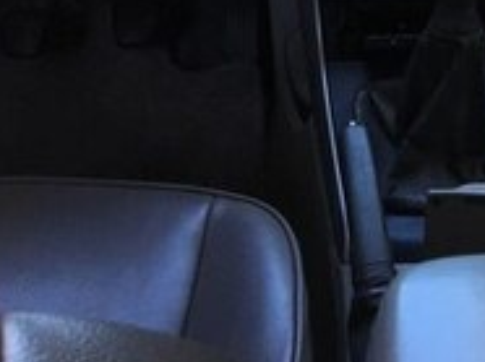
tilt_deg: -16.2
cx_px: 498
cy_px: -244
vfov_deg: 13.2
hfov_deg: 18.5
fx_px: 1441
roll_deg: -3.3
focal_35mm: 103
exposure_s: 1/100
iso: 40
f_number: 2.2
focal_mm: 4.15
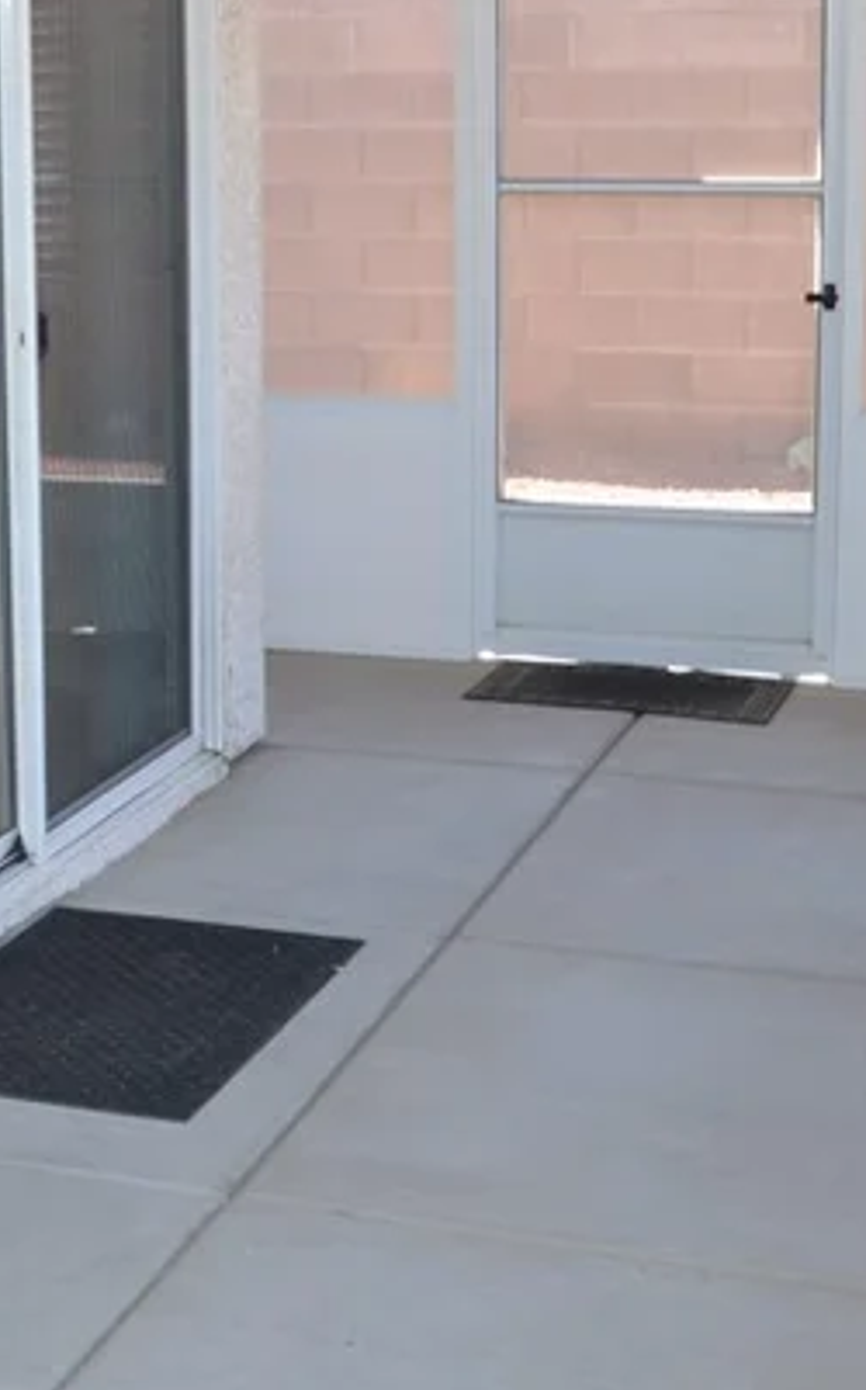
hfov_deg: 16.1
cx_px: -128
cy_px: 516
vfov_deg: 26.4
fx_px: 2951
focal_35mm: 78
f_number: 5.6
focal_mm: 20
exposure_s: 1/60
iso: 280
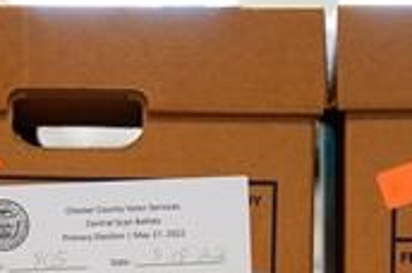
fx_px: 3678
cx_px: 98
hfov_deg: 6.4
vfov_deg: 4.2
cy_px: 427
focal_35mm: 322
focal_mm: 85
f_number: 2.8
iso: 2000
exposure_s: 1/320
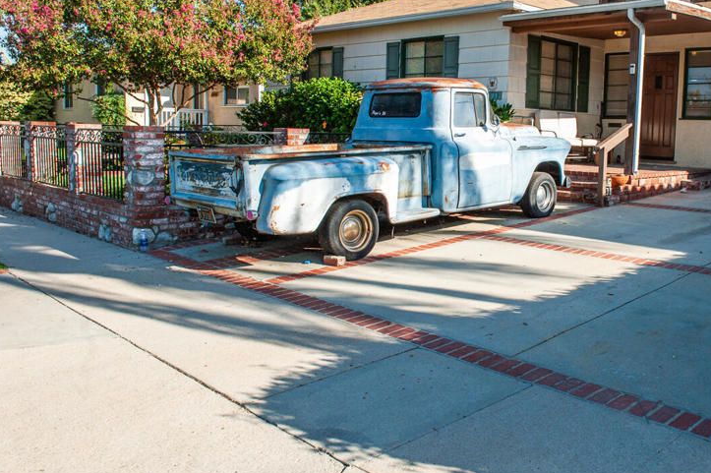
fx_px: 671
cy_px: 200
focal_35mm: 34
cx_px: 500
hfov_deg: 54.2
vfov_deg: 38.7
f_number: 8
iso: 320
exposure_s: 1/800
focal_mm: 24
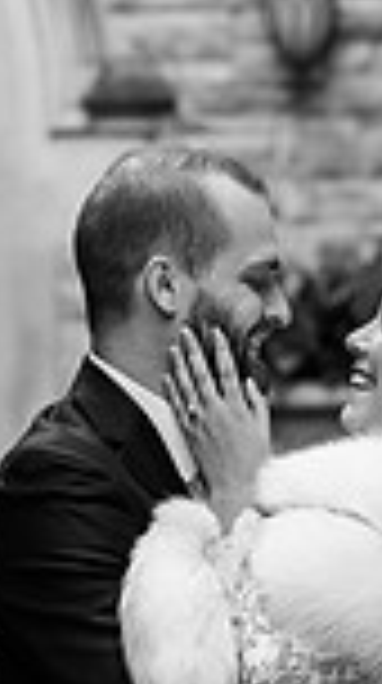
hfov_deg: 6.0
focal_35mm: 200
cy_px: 632
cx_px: 373
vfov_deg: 10.7
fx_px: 3618
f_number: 2.2
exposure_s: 1/250
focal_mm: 50
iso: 320
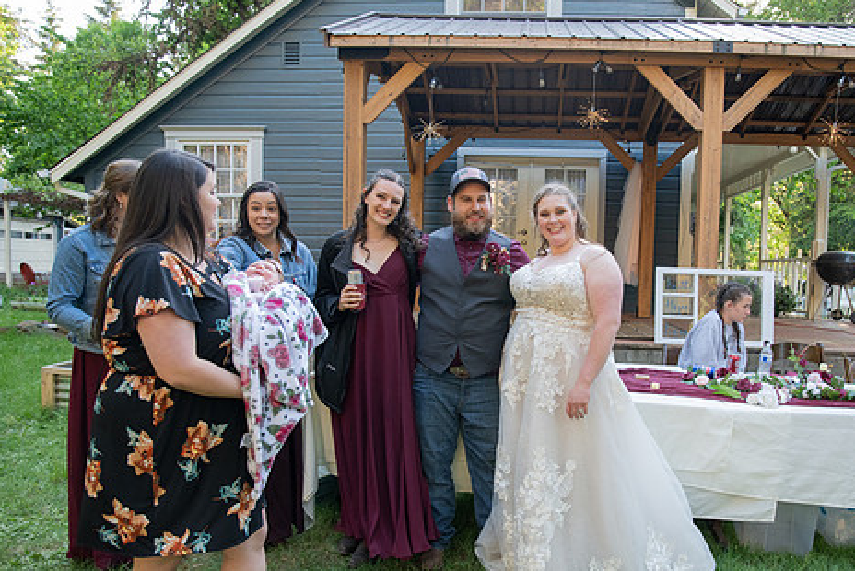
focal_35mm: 30
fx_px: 713
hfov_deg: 61.5
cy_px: 347
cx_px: 503
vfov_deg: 43.4
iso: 1250
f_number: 4
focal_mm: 24
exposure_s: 1/320
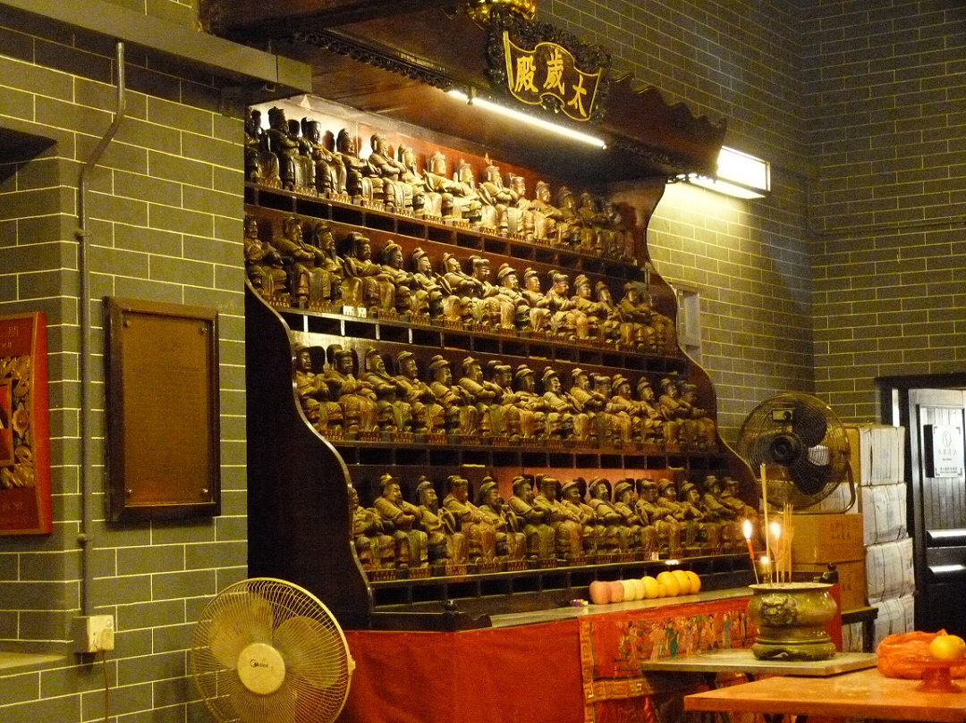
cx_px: 483
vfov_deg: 22.2
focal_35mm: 66
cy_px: 362
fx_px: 1841
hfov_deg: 29.4
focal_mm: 11.8
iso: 1250
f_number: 3.3
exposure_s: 1/15
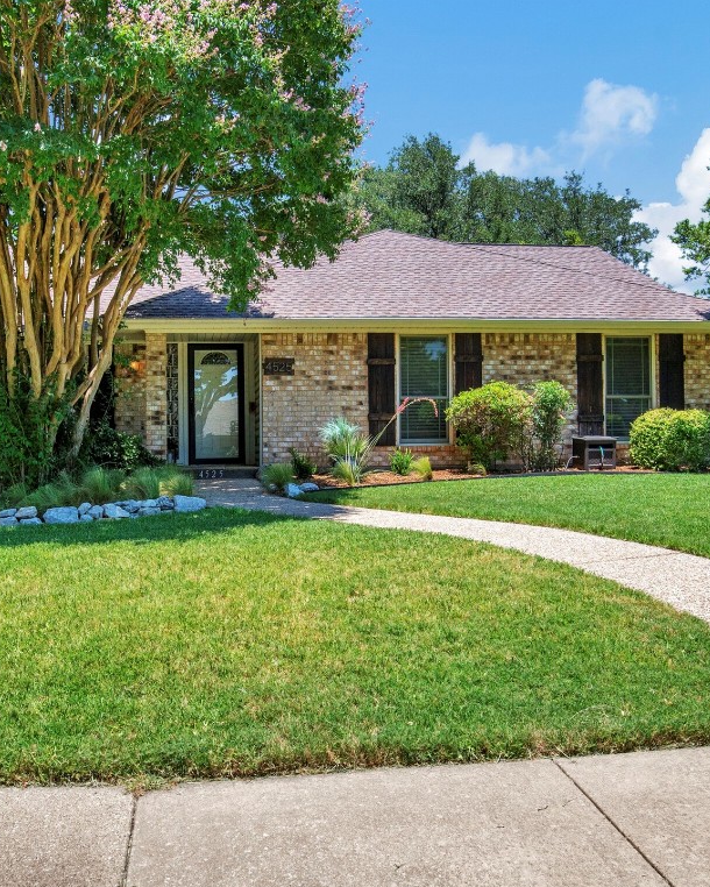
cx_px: 279
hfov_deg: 43.1
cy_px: 446
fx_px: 893
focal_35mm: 34
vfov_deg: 52.8
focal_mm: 24
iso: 800
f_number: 8
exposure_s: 1/1600
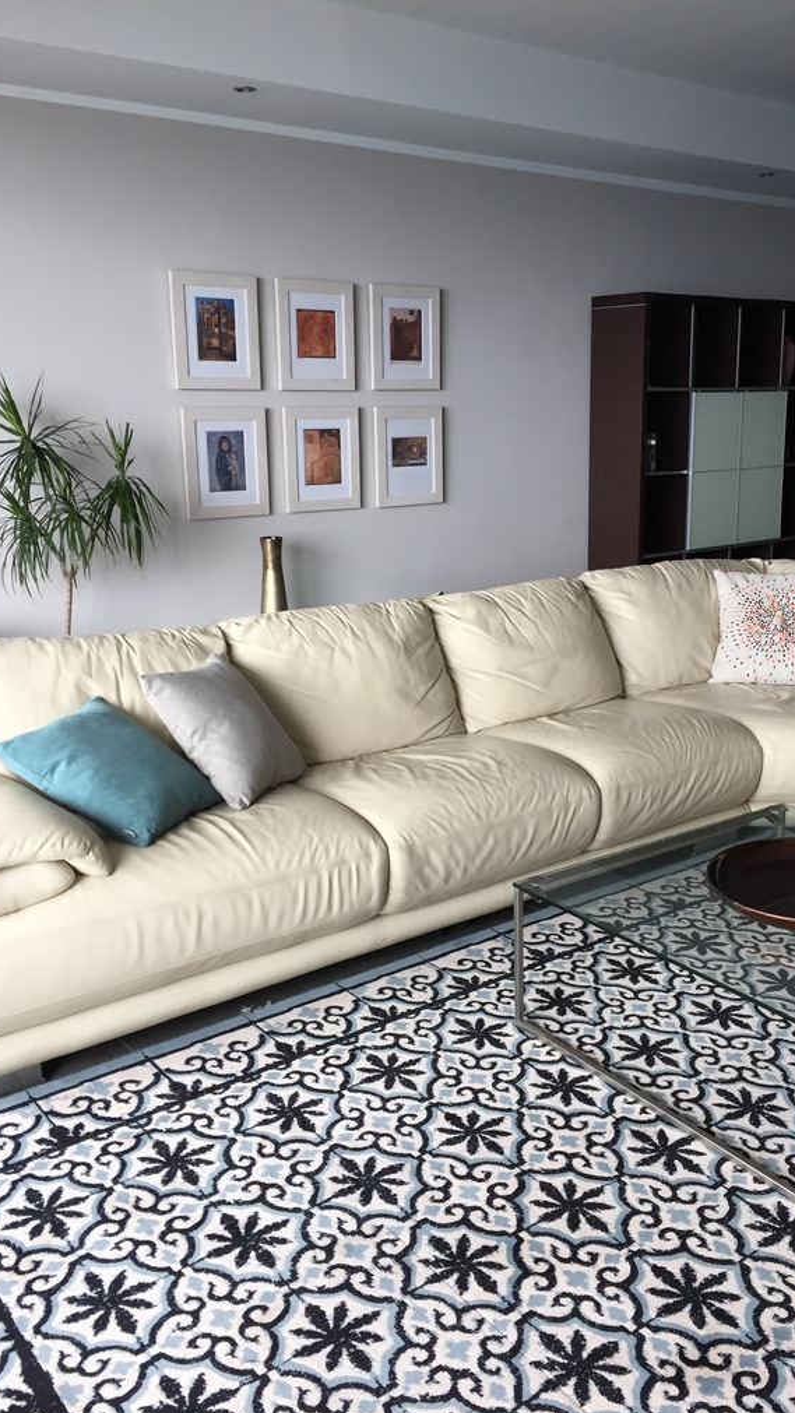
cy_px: 703
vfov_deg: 61.0
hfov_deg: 36.5
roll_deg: +1.2
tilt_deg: -13.7
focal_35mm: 32
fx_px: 1199
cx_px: 495
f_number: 2.2
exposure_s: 1/33
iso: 32
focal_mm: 4.15
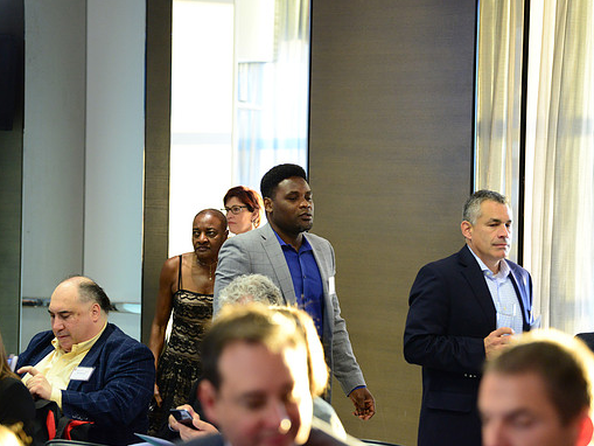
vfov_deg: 11.7
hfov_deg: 15.5
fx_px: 2180
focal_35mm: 127
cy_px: 224
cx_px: 259
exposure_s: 1/125
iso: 3200
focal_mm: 116
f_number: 4
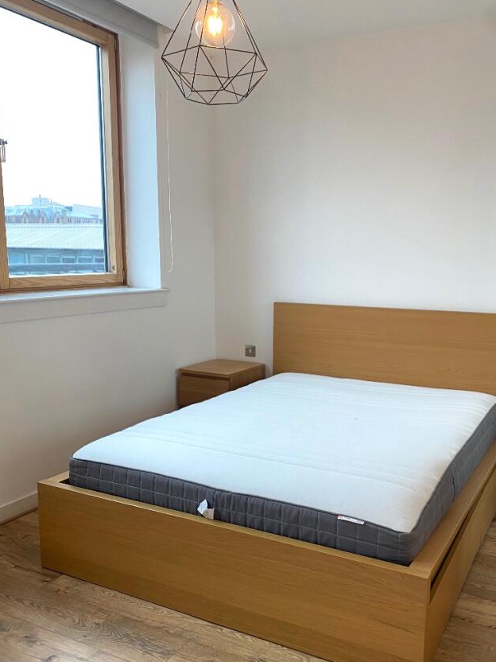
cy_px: 349
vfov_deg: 56.8
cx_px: 290
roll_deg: -1.2
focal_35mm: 32
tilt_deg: -9.0
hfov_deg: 44.0
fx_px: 611
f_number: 1.8
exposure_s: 1/50
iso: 100
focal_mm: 4.25
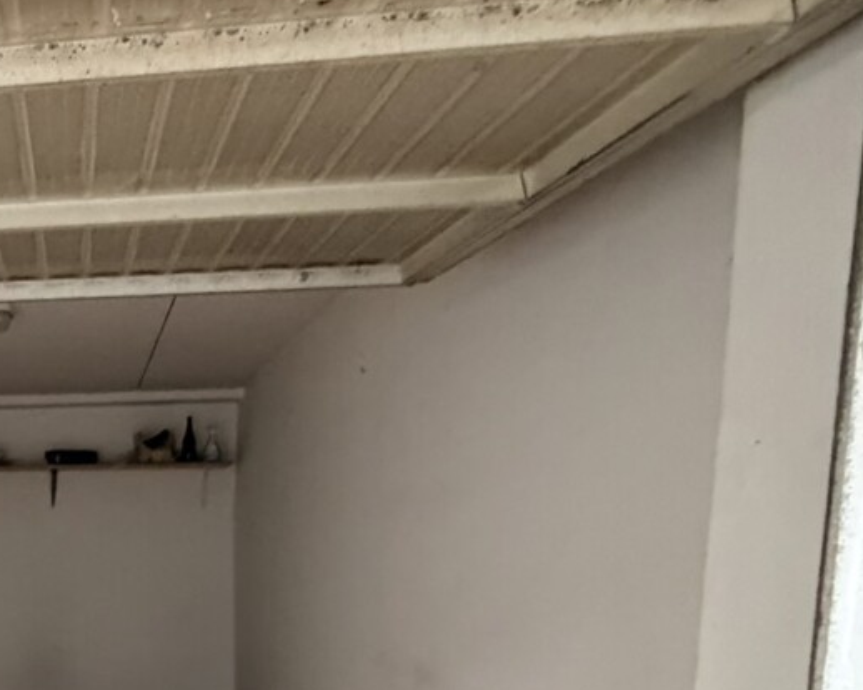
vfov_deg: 36.1
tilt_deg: -5.6
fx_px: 970
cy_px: 652
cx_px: -77
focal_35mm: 38
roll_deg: +0.4
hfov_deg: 39.6
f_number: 2.2
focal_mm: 2.22
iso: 640
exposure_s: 1/60
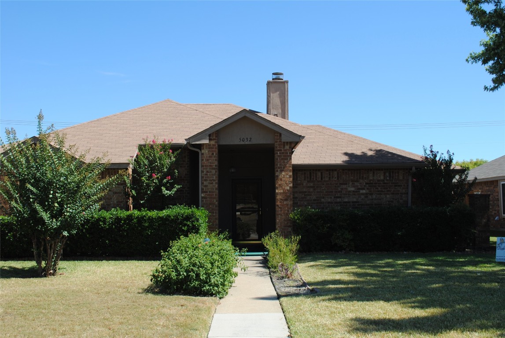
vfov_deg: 34.3
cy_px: 169
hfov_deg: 49.5
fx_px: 548
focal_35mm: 39
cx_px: 252
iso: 100
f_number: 7.1
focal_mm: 26
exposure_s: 1/200
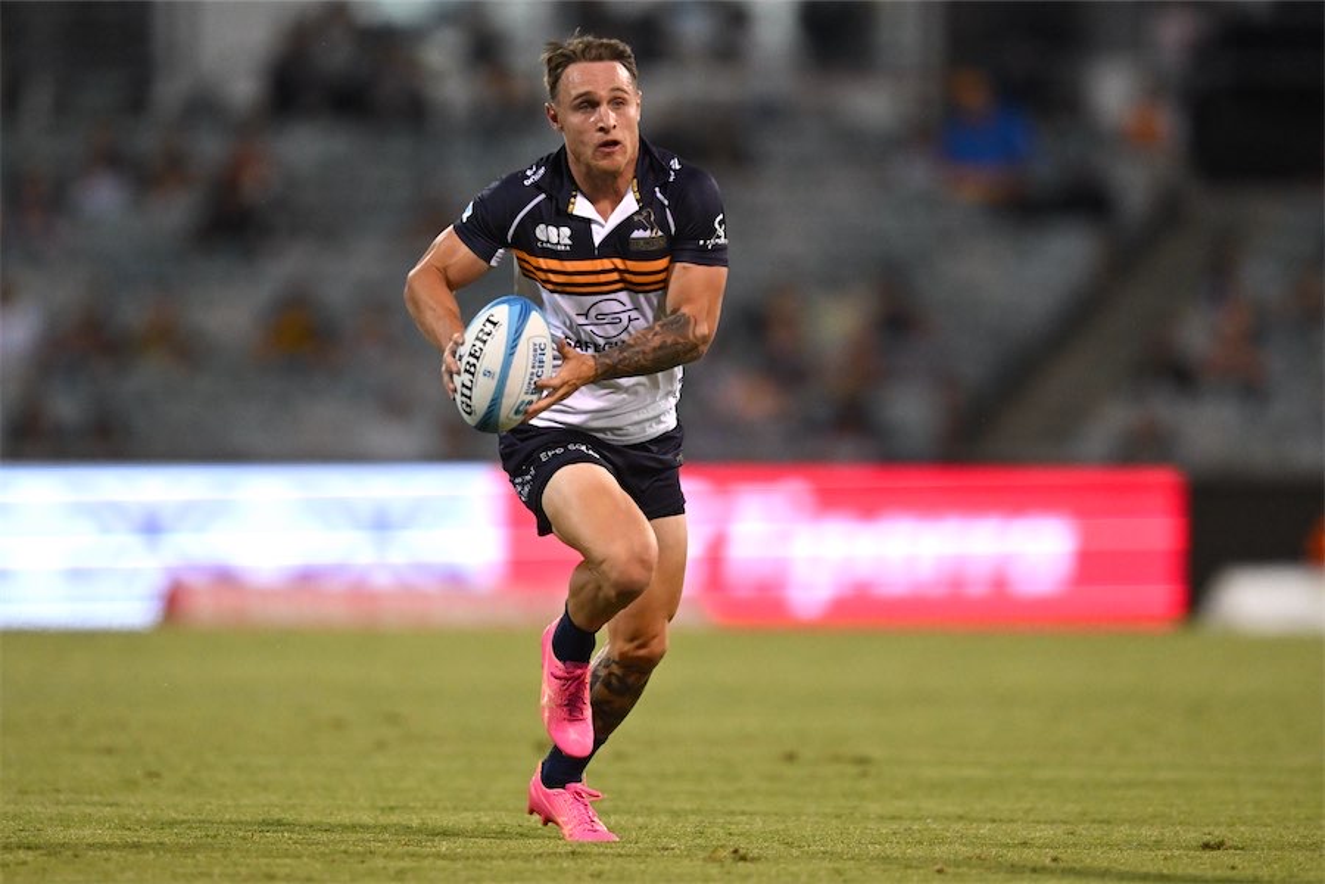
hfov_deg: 5.2
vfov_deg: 3.4
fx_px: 14721
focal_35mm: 400
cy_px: 442
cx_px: 662
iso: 4000
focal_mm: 400
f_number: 2.8
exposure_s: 1/2000
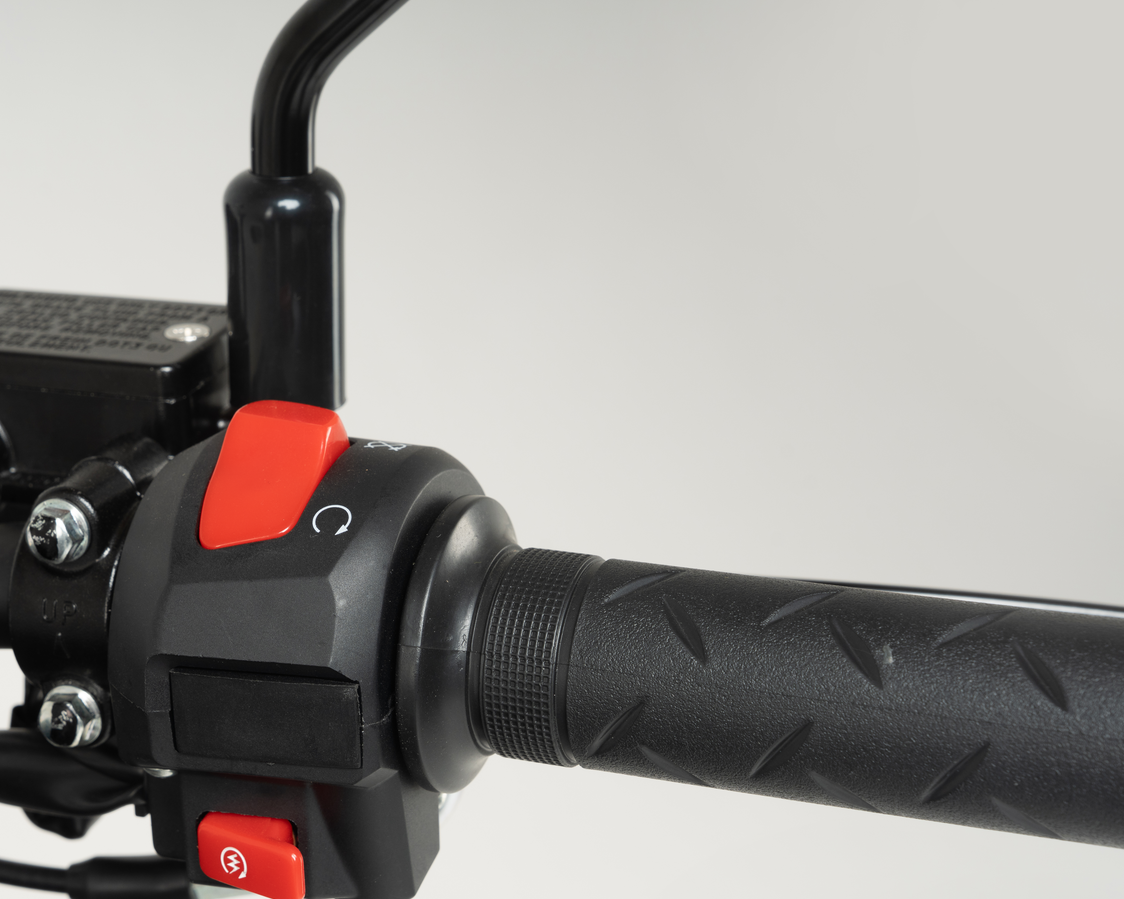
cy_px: 544
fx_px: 3127
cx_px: 330
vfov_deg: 16.3
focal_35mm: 94
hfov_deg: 20.3
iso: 160
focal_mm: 62
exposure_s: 1/160
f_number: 10
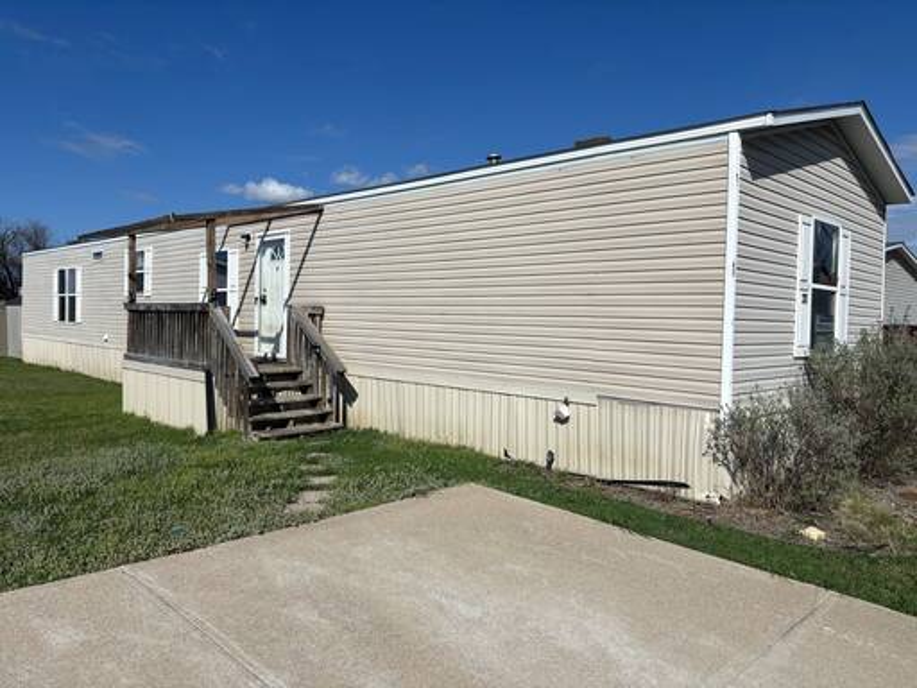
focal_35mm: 26
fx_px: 689
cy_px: 344
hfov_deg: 67.3
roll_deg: -1.1
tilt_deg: -1.5
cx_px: 458
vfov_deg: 53.1
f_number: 1.6
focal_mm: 5.96
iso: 50
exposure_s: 1/9091
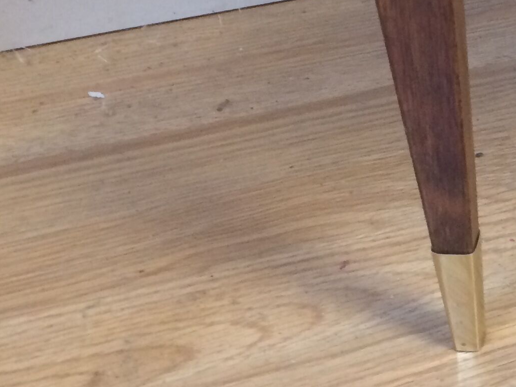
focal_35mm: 92
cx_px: 777
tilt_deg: -30.4
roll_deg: -1.7
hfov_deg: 18.8
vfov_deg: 15.9
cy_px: 64
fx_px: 1372
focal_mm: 4.15
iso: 160
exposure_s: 1/33
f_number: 2.2
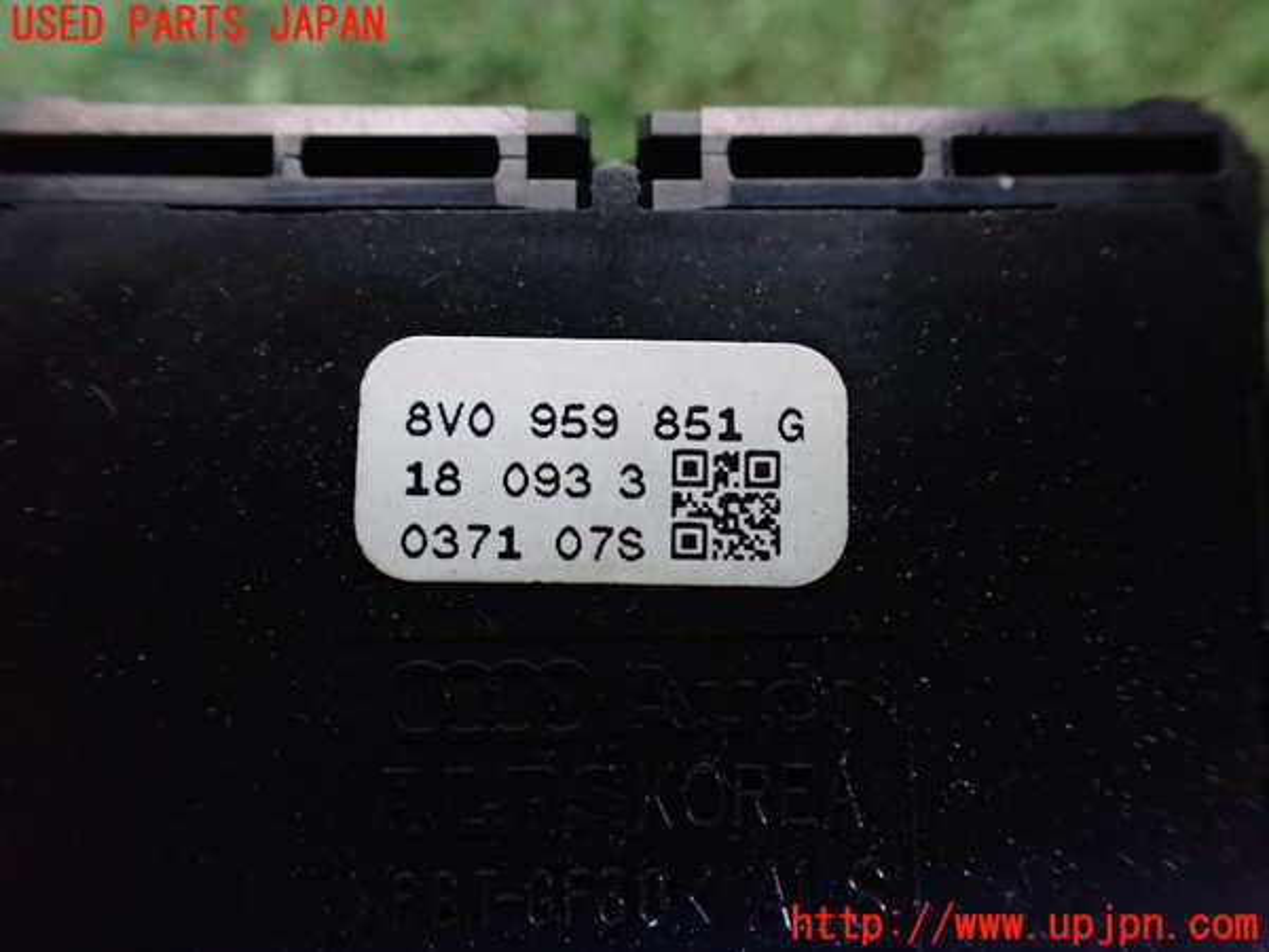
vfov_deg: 46.8
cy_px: 476
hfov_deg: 60.0
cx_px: 634
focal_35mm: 30
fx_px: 1100
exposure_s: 1/40
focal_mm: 5.4
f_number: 2.3
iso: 800
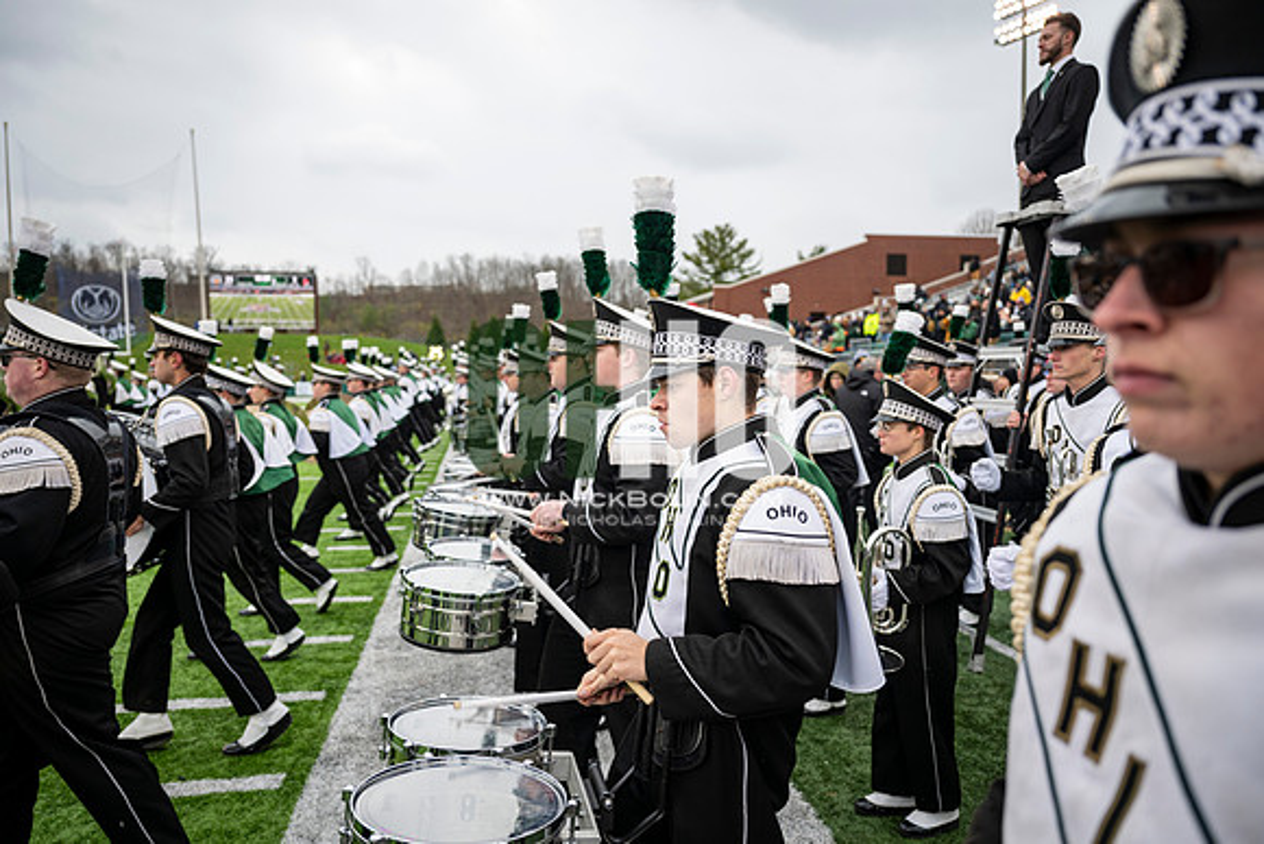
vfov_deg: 53.2
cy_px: 422
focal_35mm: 24
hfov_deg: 73.7
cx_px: 632
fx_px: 843
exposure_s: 1/500
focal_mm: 24
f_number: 2.8
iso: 160
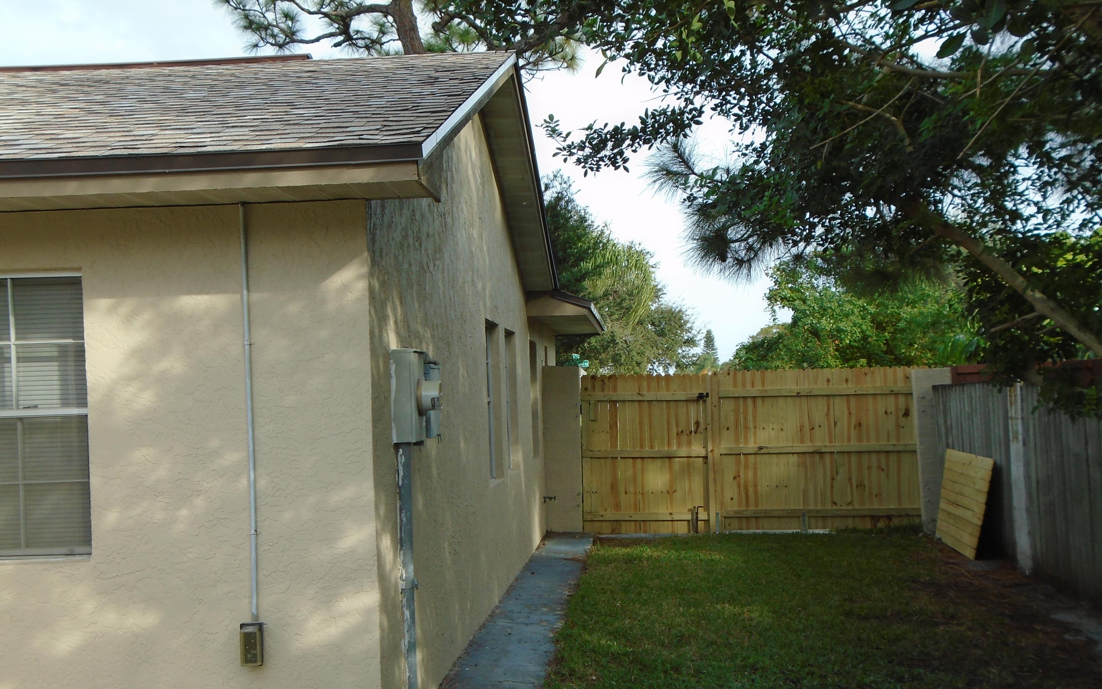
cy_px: 404
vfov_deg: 28.5
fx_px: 1351
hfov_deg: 44.4
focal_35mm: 45
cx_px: 556
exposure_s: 1/250
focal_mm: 7.4
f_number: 4.1
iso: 100
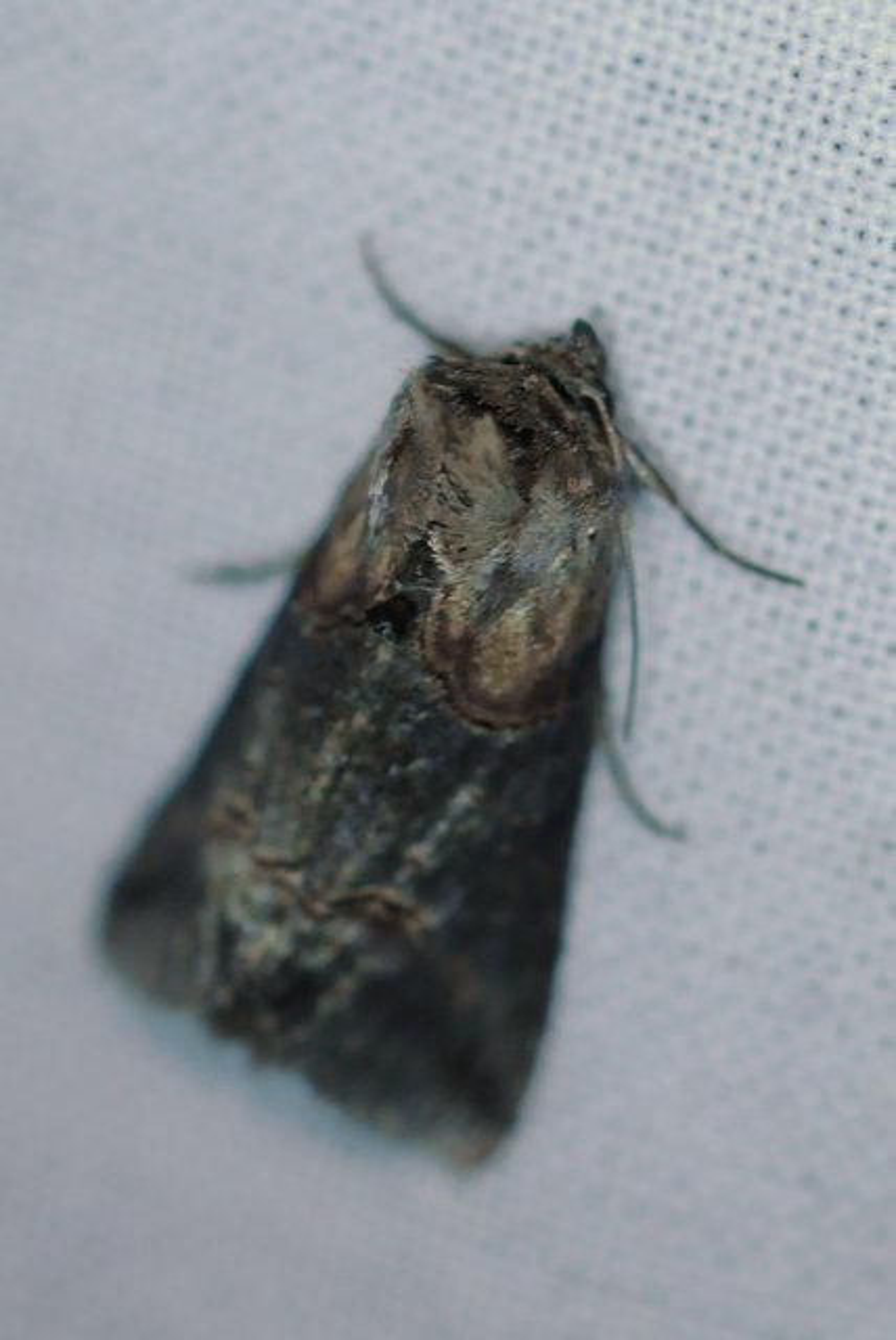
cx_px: 448
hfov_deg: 8.7
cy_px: 670
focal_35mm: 158
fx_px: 5867
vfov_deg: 13.0
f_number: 5.6
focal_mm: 105
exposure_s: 1/125
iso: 800
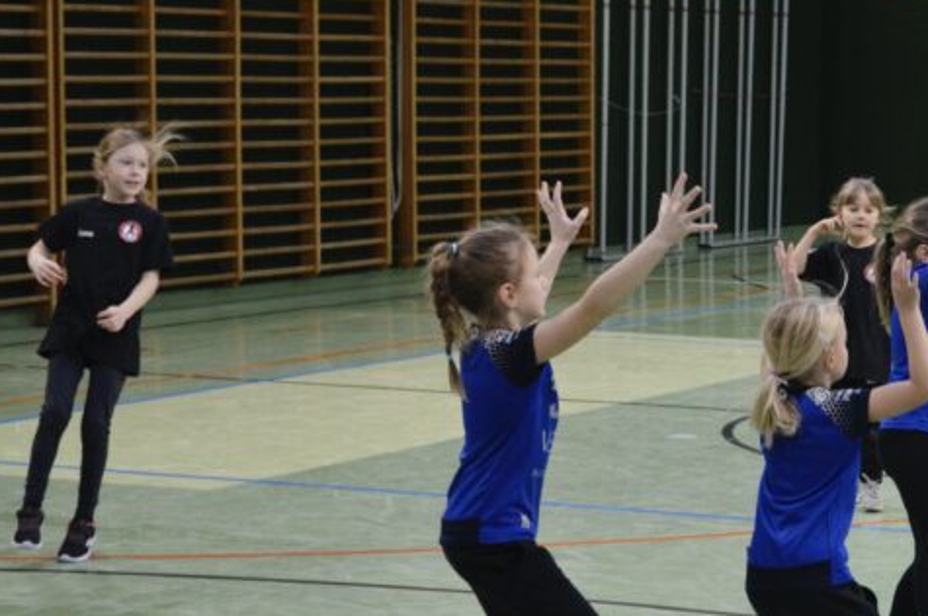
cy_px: 424
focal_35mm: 113
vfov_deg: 12.1
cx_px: 977
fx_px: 2910
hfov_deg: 17.6
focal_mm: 35
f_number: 5
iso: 1600
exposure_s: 1/320
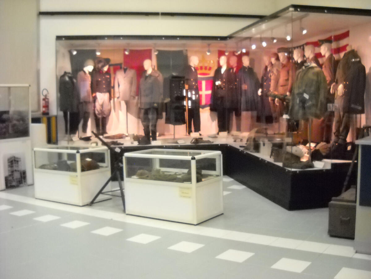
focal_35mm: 41
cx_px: 186
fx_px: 439
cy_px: 140
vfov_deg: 35.1
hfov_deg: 45.8
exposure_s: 1/31
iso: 800
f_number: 3.1
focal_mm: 6.72
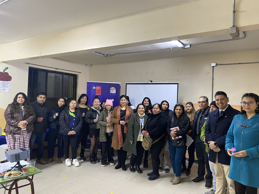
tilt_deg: +1.0
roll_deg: -1.9
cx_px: 130
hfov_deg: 67.3
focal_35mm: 26
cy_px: 97
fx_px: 195
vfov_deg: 53.1
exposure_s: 1/25
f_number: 1.8
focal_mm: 4.25
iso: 500
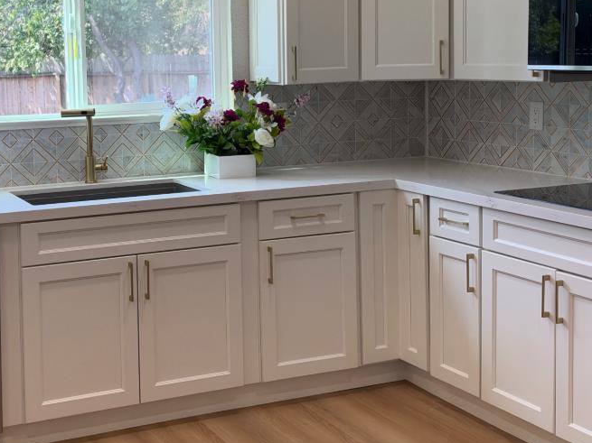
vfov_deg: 26.3
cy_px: 124
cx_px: 164
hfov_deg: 34.4
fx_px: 940
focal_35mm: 55
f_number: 1.8
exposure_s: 1/160
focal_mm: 6.93
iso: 64
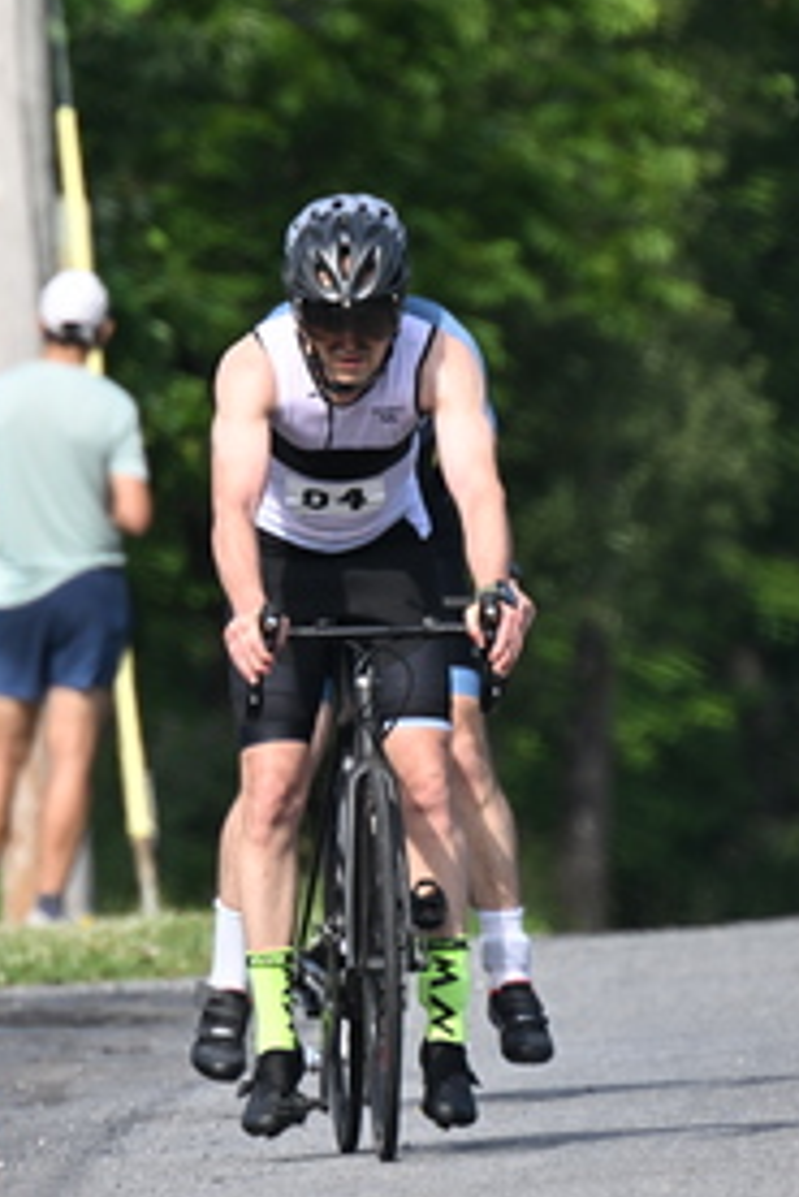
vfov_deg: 1.3
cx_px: 209
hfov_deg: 0.9
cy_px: 739
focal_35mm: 1591
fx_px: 52897
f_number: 11
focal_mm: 800
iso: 1100
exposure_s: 1/800
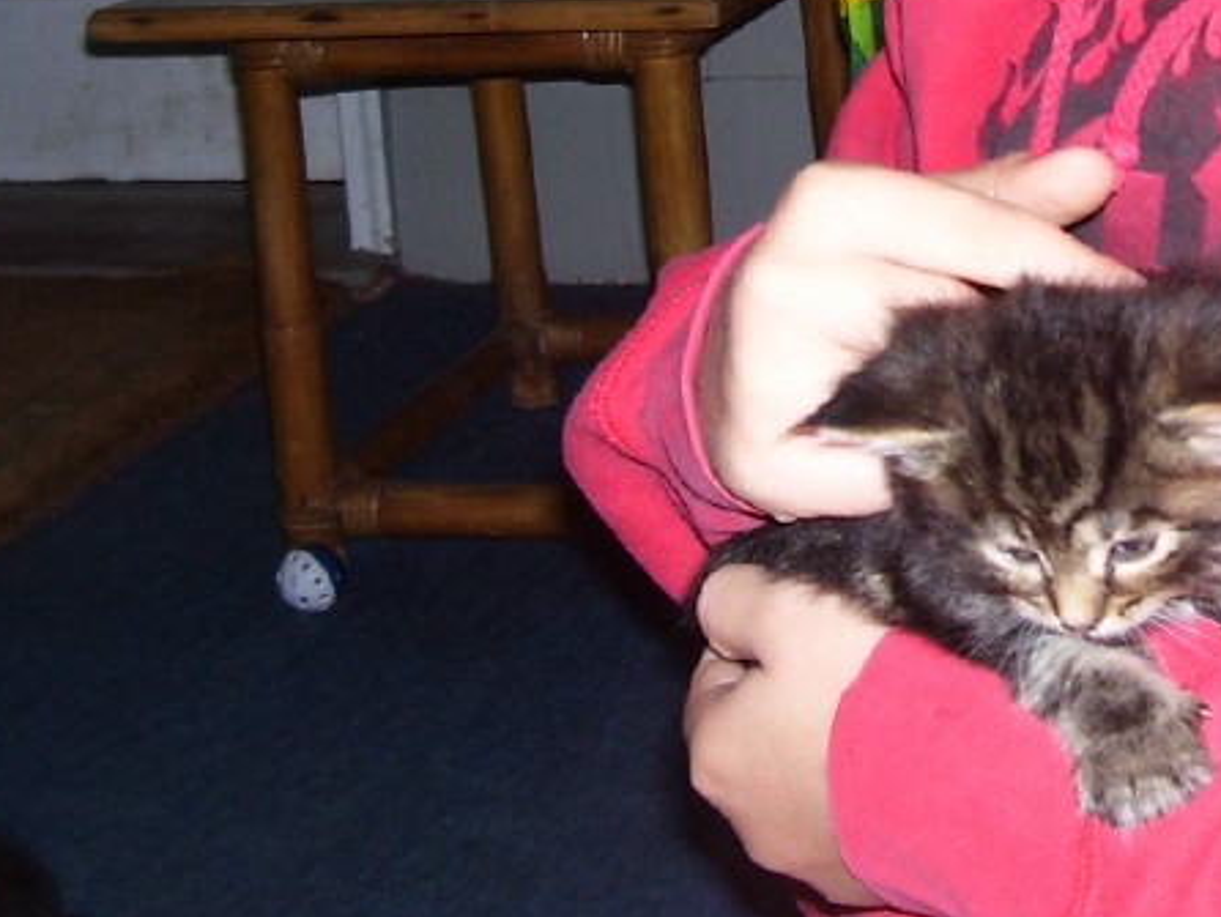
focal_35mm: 78
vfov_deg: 18.2
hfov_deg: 24.2
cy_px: -85
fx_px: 2753
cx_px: 1147
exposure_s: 1/60
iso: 80
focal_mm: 5.6
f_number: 2.7
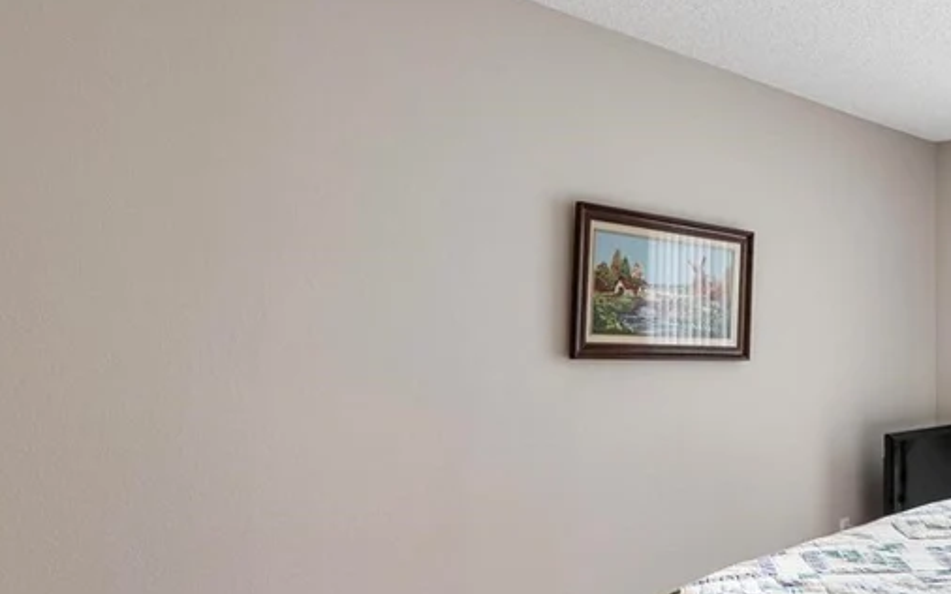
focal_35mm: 33
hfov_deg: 50.6
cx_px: 880
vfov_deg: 38.2
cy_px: 337
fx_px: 855
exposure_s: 1/3
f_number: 6.3
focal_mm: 16
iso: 320
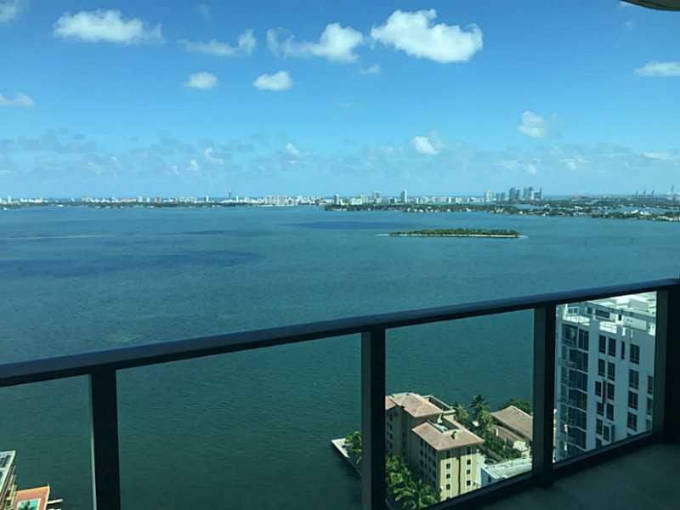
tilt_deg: -6.3
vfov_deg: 48.2
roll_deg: +0.1
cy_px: 255
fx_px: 570
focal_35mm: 29
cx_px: 340
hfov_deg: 61.7
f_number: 2.2
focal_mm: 4.15
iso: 32
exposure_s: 1/1163
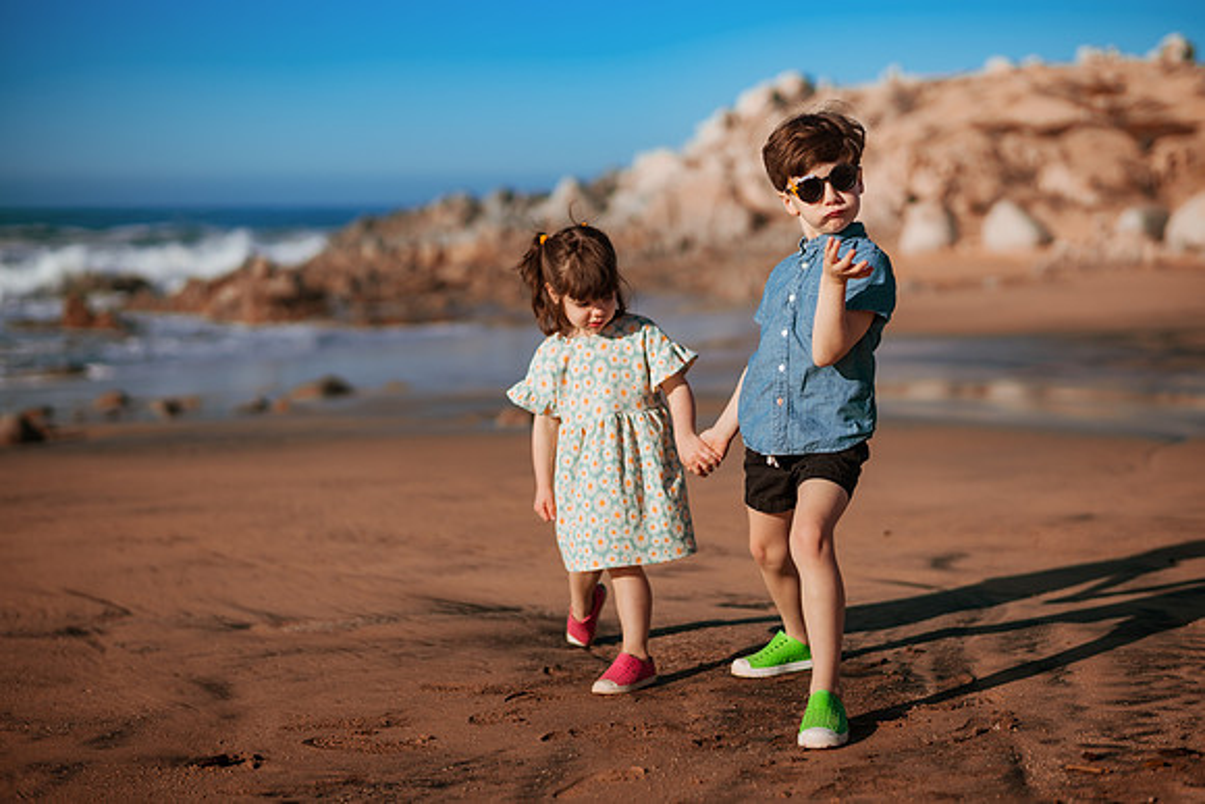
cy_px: 402
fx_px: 1942
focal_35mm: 58
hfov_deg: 34.5
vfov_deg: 23.4
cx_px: 602
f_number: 2
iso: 50
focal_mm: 58
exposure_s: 1/8000
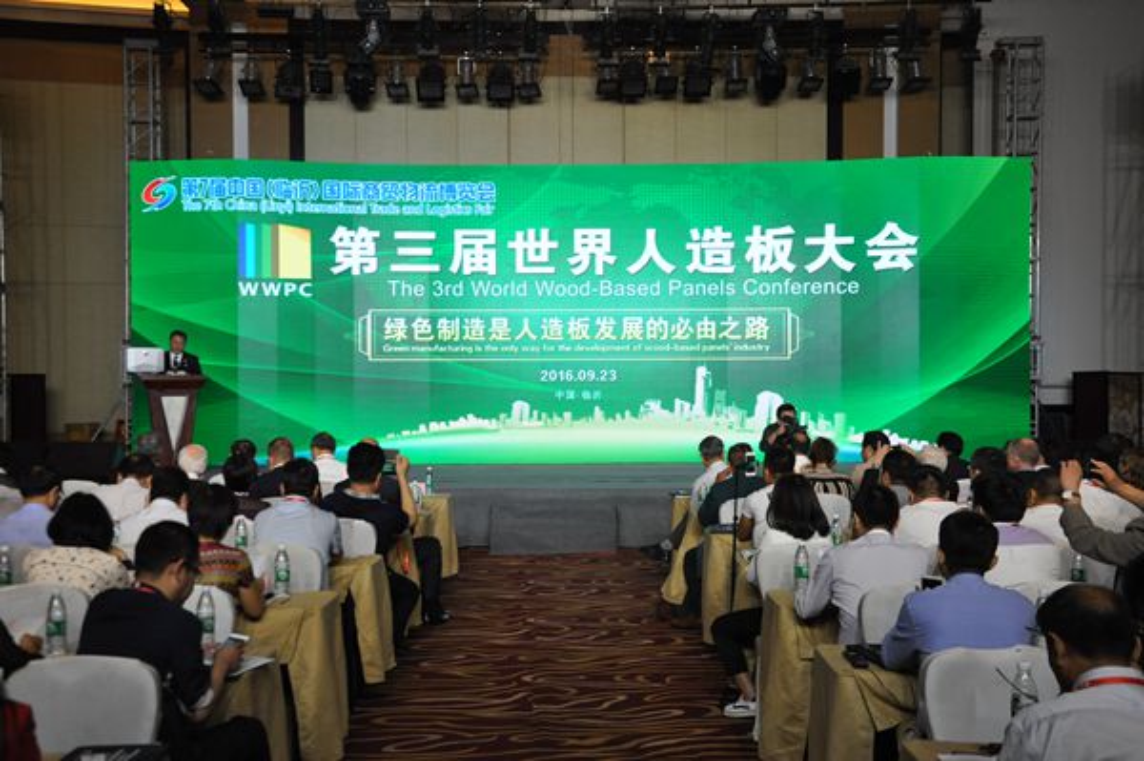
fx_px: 1429
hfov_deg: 43.6
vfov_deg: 29.8
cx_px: 572
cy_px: 380
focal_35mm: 45
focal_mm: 30
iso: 800
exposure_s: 1/160
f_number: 6.3
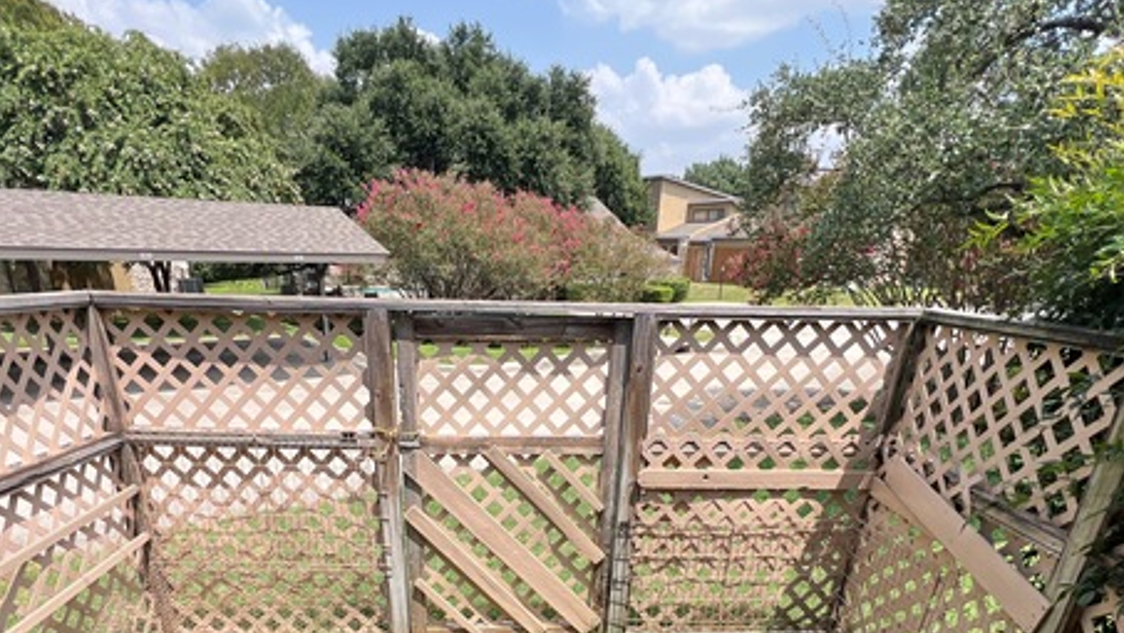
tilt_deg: -27.0
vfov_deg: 49.9
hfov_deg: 86.4
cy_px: 566
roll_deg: -1.9
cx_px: 511
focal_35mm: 20
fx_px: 596
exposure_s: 1/889
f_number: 1.8
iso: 32
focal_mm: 1.57
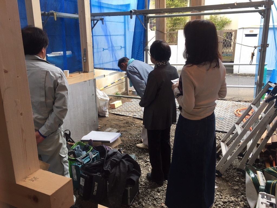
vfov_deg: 48.2
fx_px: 232
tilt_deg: -15.8
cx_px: 138
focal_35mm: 29
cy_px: 104
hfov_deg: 61.7
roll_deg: +1.6
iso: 40
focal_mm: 4.15
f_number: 2.2
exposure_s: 1/60
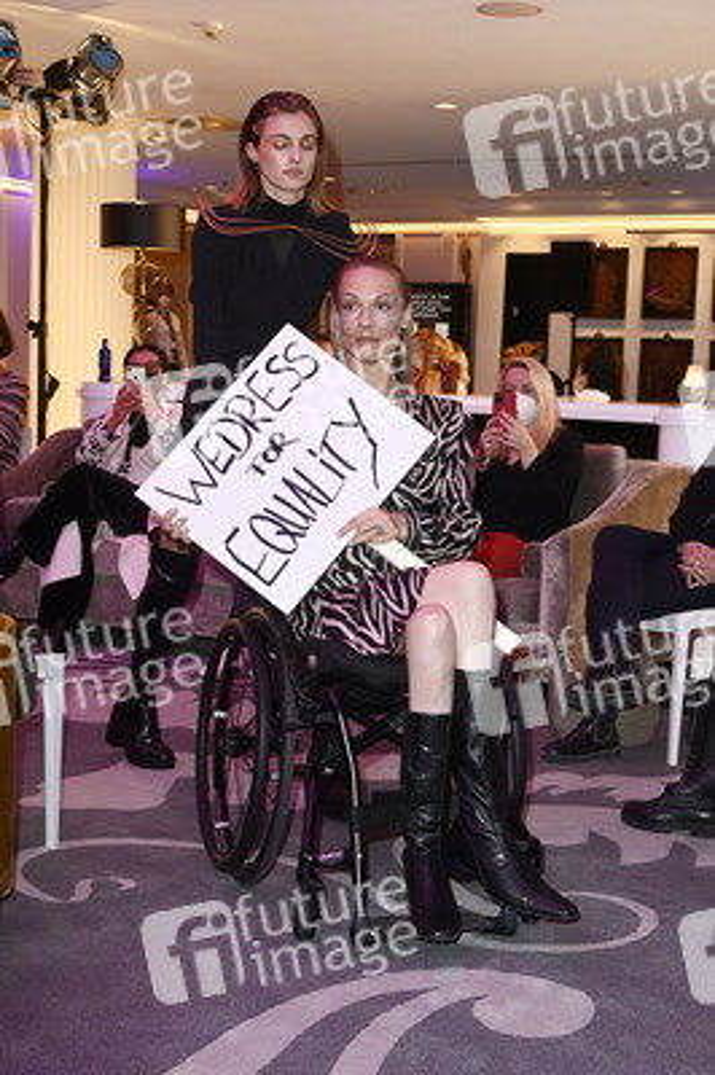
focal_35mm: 38
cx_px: 358
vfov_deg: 50.7
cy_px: 538
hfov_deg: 35.0
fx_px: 1134
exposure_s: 1/200
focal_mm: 38
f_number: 5.6
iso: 2000
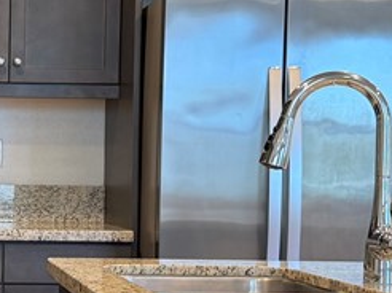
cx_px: -51
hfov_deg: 18.8
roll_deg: -1.2
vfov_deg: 14.7
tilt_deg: -1.5
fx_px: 1131
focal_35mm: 100
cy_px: 202
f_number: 1.78
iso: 160
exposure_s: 1/60
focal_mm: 6.76
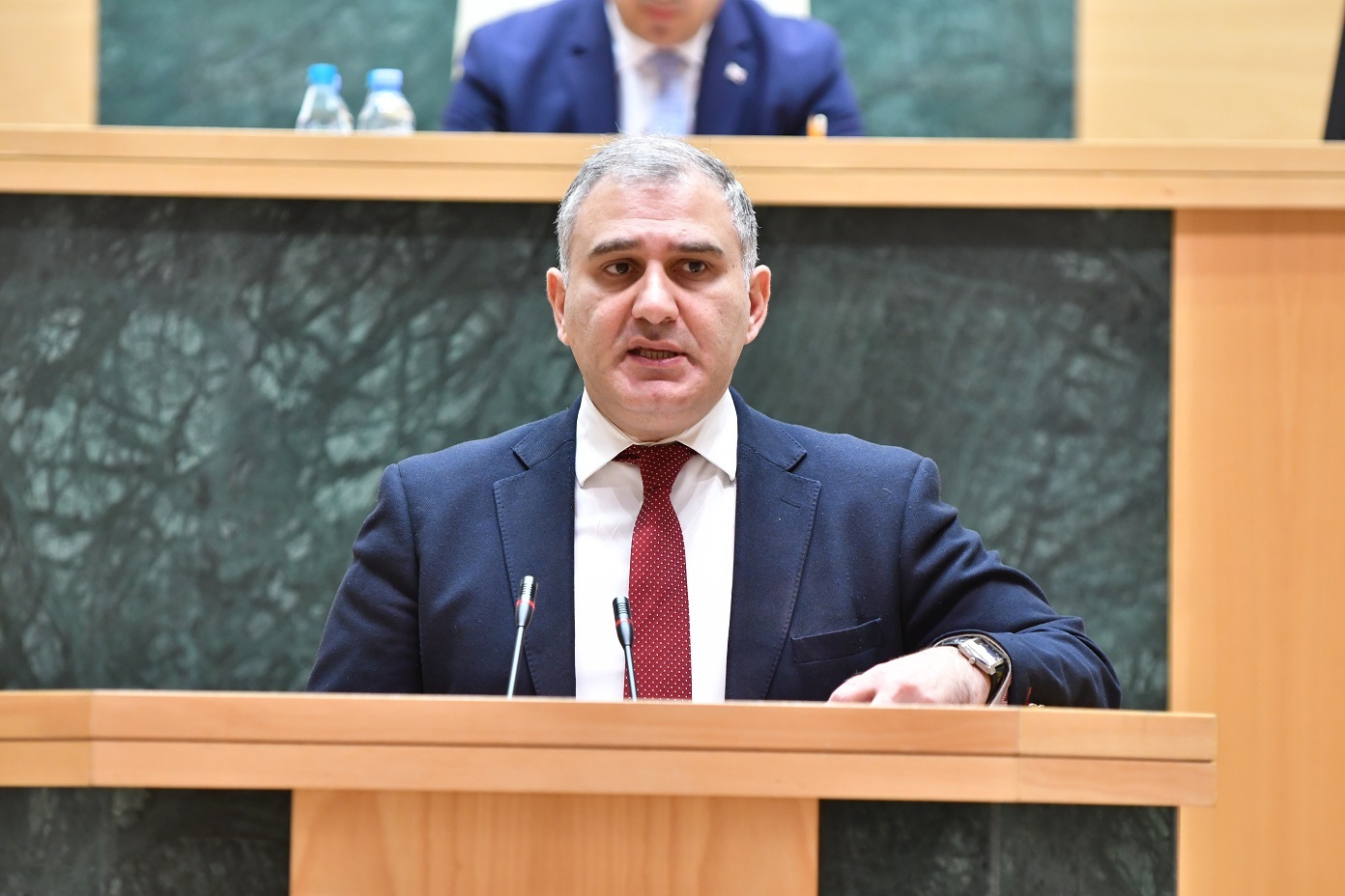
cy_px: 448
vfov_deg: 6.1
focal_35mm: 225
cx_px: 672
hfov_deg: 9.1
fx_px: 8406
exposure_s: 1/125
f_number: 3.2
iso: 2000
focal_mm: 150
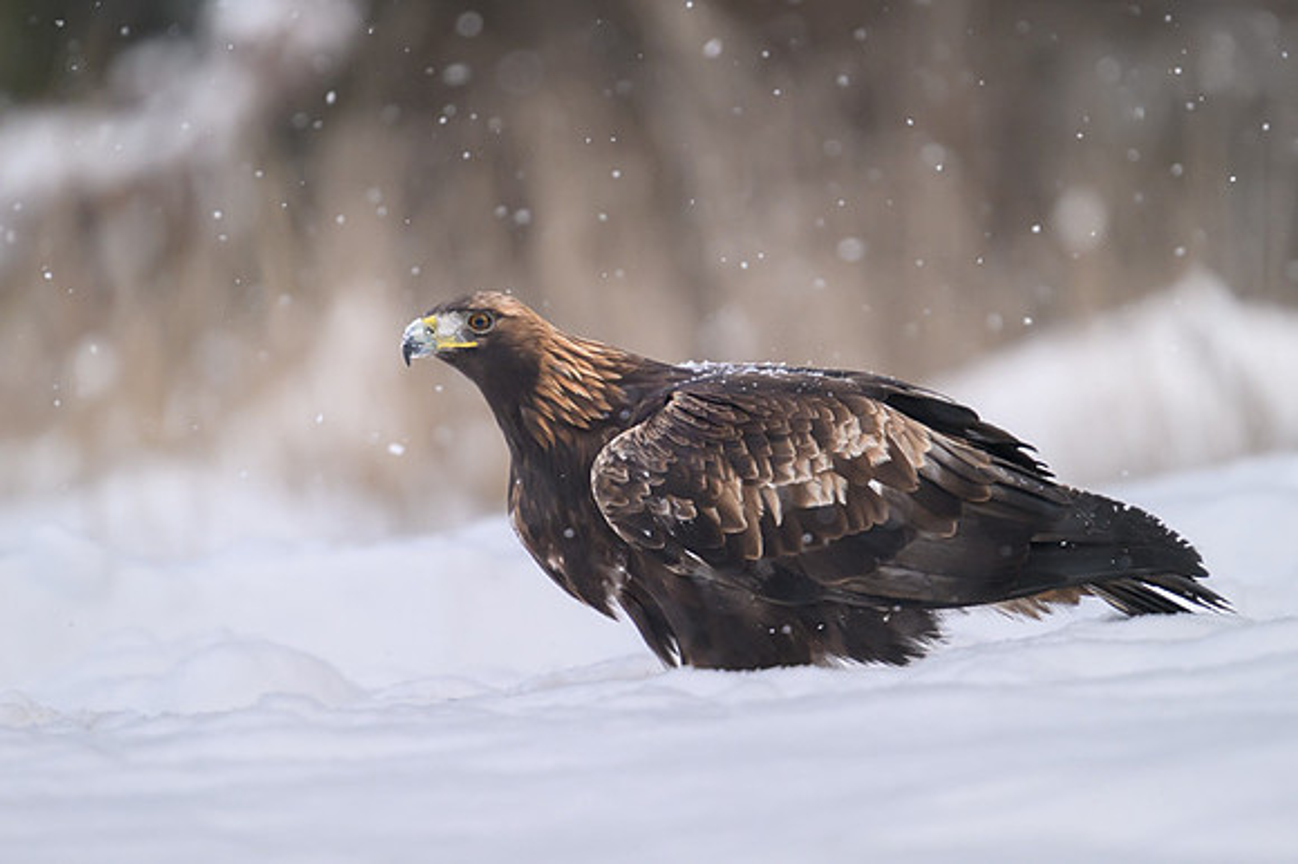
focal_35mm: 1170
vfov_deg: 1.2
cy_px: 413
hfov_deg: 1.8
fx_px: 42167
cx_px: 678
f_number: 8
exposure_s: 1/400
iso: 1600
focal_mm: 1120
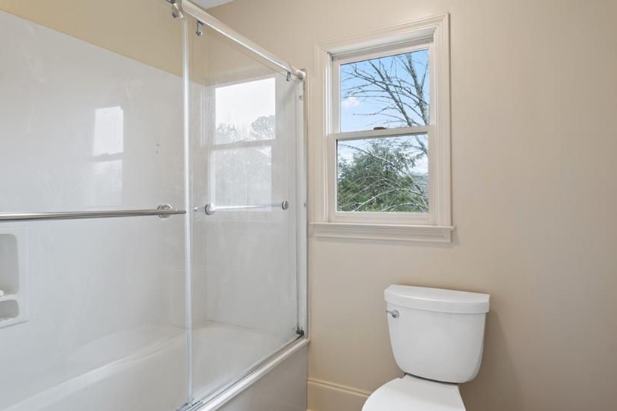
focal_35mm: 20
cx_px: 353
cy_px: 196
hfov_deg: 83.5
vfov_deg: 61.9
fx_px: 343
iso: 1250
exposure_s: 1/20
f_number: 6.3
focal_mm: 16
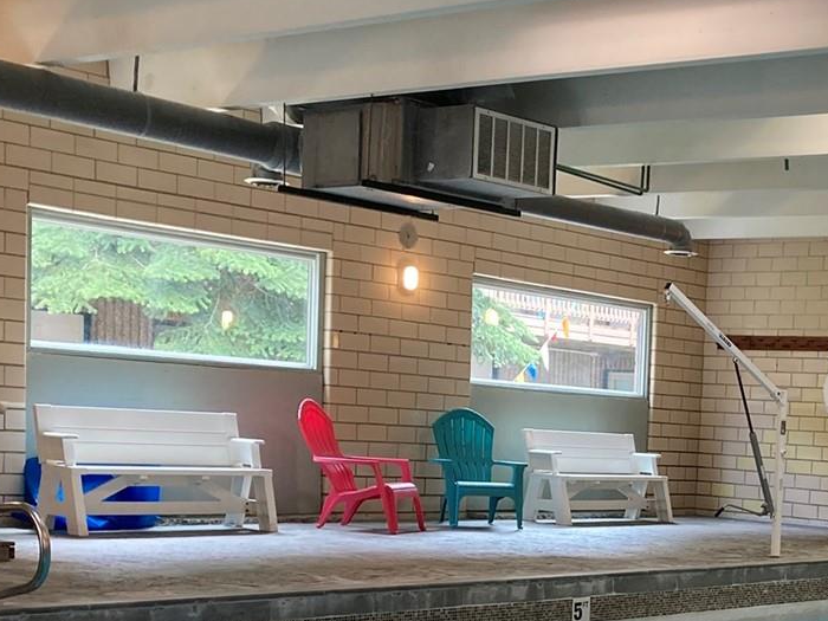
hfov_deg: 29.2
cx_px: 723
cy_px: 582
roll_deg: -3.9
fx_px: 1531
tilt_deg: -5.1
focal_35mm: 64
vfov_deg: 22.3
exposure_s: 1/60
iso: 100
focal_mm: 3.99
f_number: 1.8
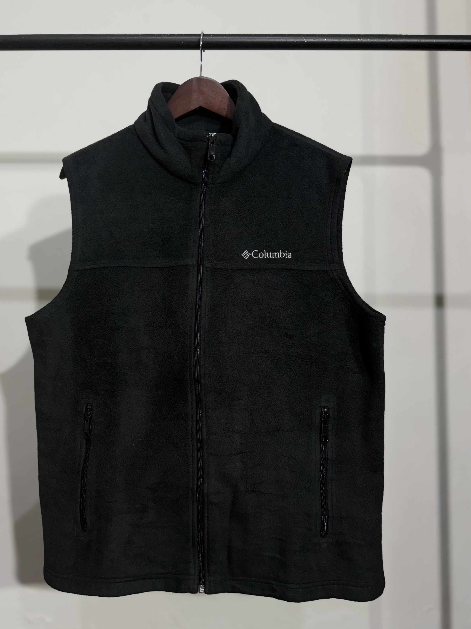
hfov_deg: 49.6
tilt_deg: +2.9
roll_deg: +0.5
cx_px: 206
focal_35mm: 28
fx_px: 508
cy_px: 326
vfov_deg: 63.4
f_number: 1.78
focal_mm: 6.76
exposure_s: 1/100
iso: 100
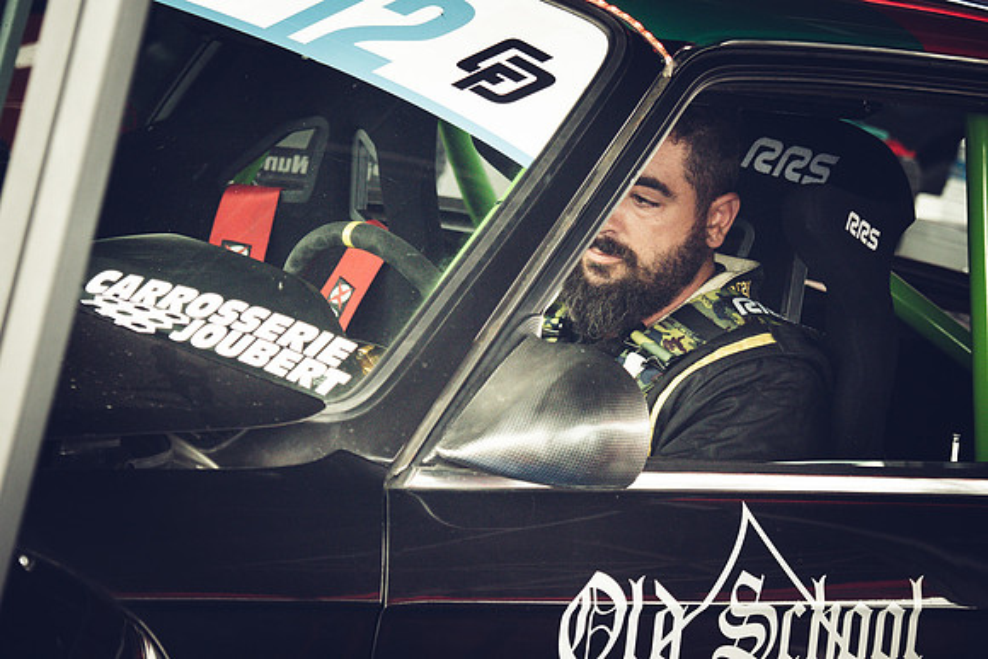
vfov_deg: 6.4
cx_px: 494
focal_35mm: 215
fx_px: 5910
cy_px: 330
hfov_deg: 9.6
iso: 2500
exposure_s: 1/500
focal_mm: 100
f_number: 4
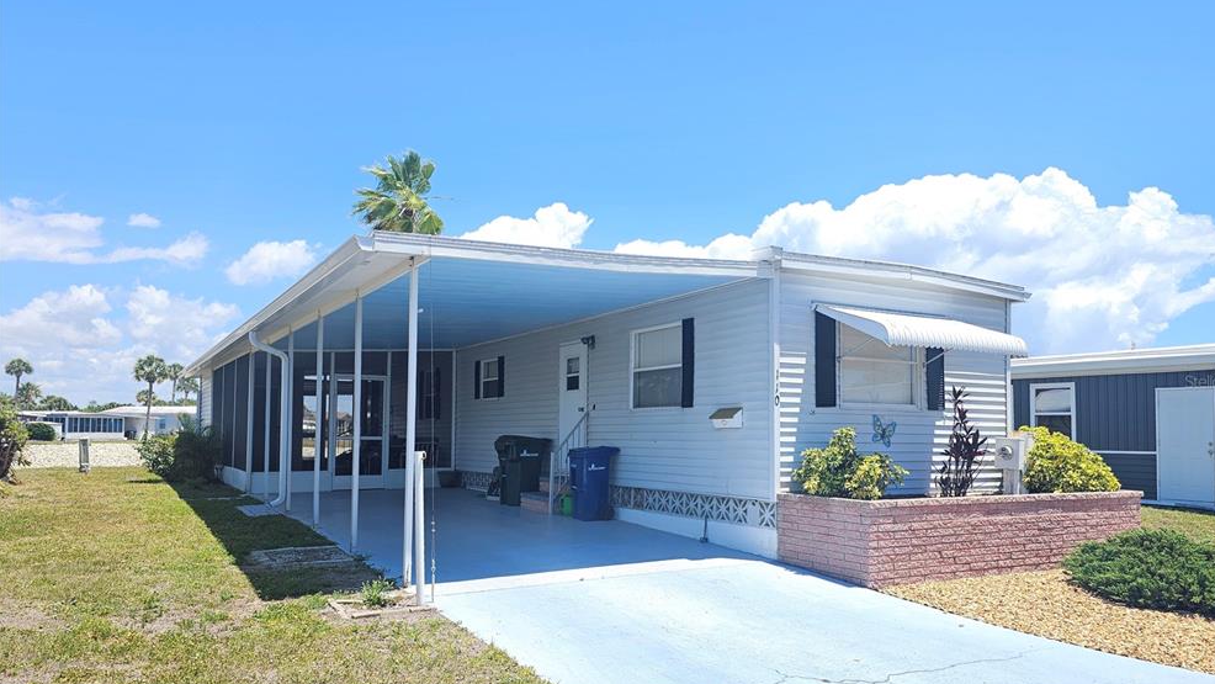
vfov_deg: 44.3
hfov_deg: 71.9
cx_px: 628
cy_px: 381
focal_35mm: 26
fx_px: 838
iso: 10
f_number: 1.7
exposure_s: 1/526
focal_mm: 6.3
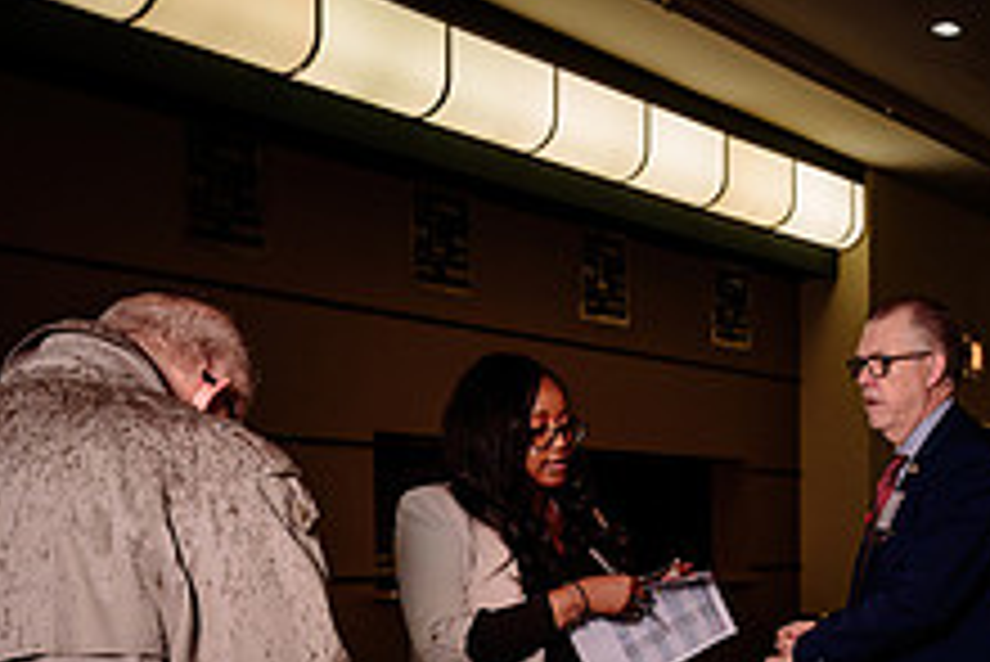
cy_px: 651
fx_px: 2064
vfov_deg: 17.8
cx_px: 994
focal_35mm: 75
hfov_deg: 25.6
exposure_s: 1/60
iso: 500
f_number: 4
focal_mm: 28.5
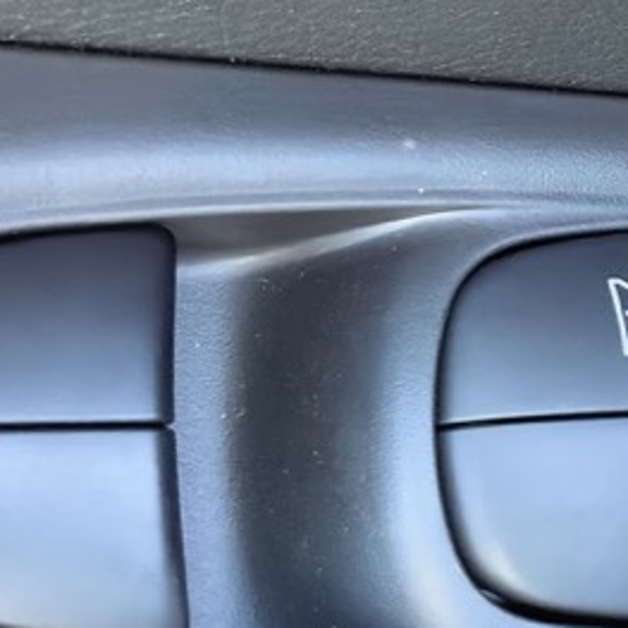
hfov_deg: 13.6
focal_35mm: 113
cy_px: 181
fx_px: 2319
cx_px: 1180
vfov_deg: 15.4
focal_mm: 5.75
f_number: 2
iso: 160
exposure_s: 1/1092
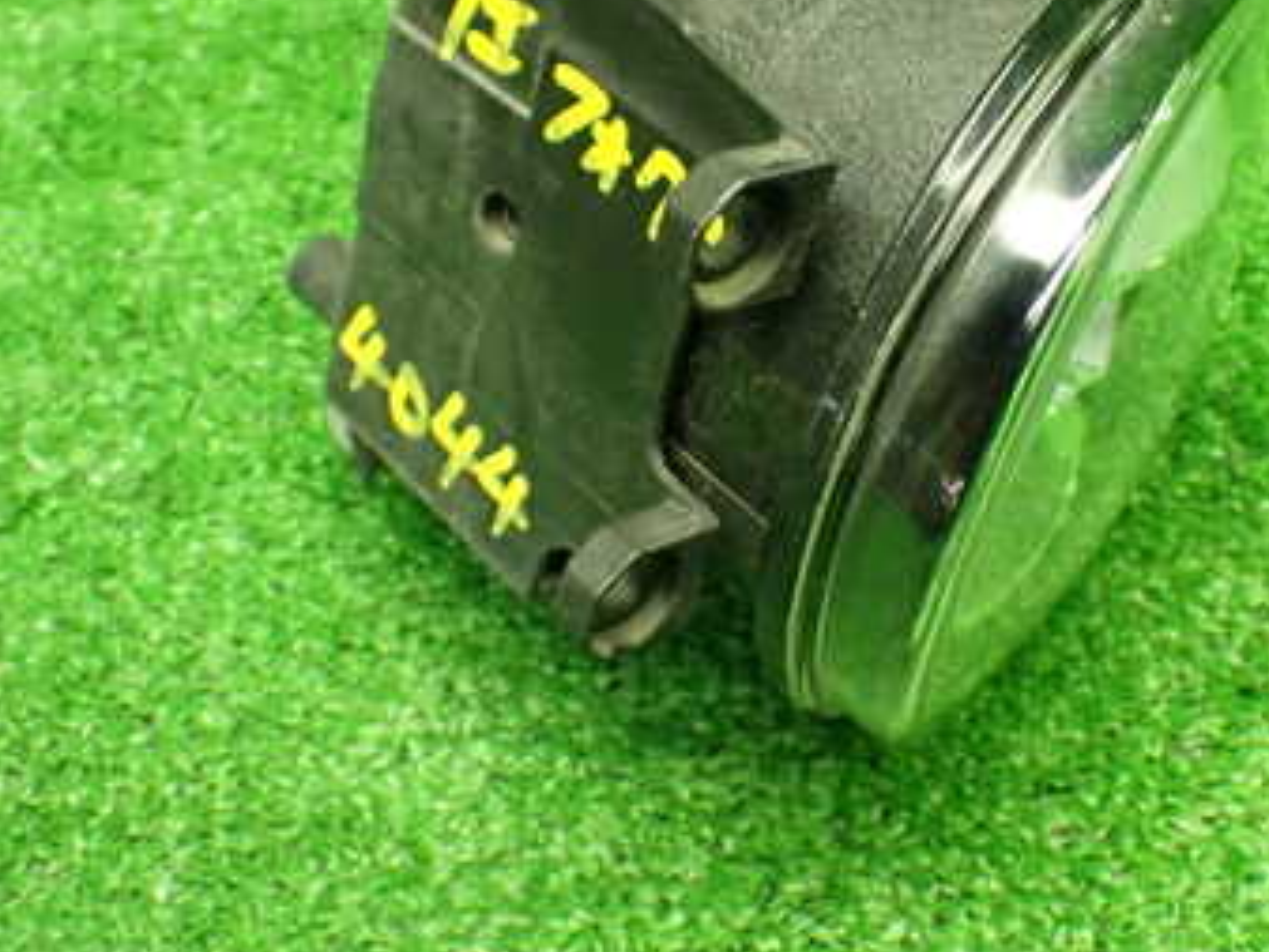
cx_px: 795
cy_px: 335
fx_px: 2090
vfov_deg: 25.6
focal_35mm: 57
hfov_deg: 33.6
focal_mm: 5.79
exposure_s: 1/60
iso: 800
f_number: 2.4
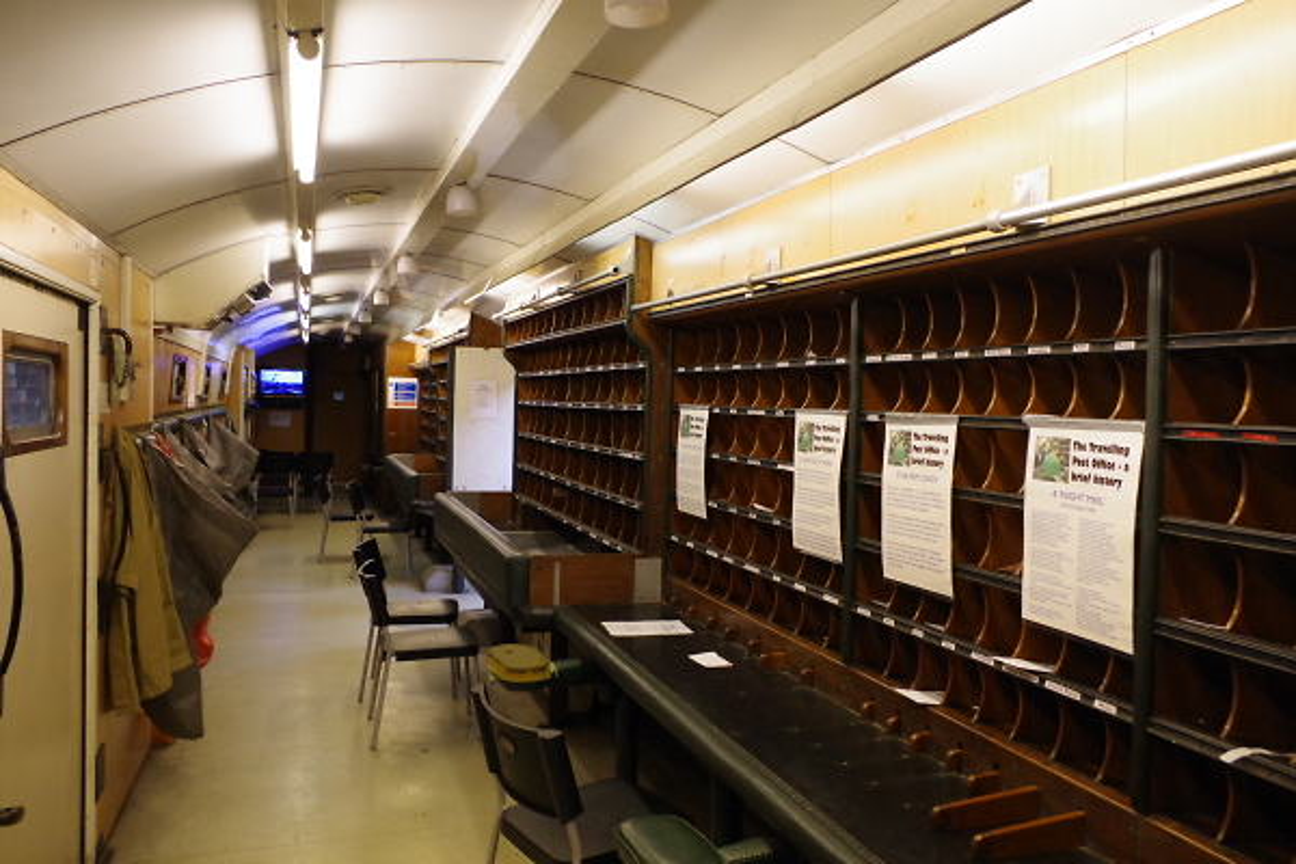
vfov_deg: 47.9
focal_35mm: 27
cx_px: 648
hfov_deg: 67.4
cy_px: 432
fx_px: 972
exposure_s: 1/40
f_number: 5.6
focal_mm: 18
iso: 3200
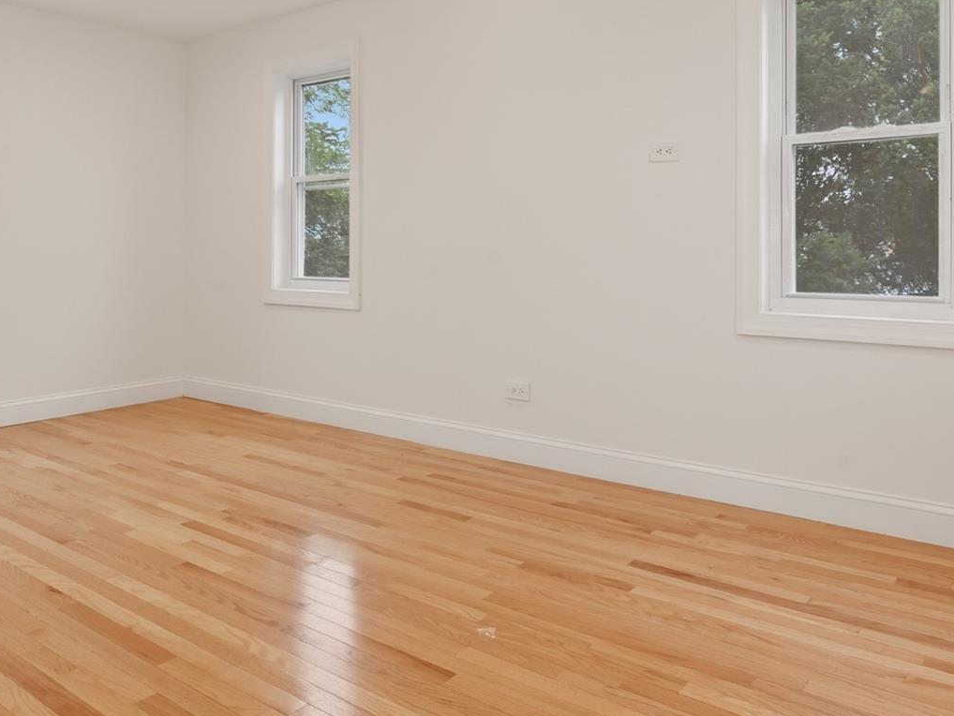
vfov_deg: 47.6
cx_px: 468
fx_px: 799
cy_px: 249
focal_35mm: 29
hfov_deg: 61.6
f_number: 11
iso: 250
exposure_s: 1/13
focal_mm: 15
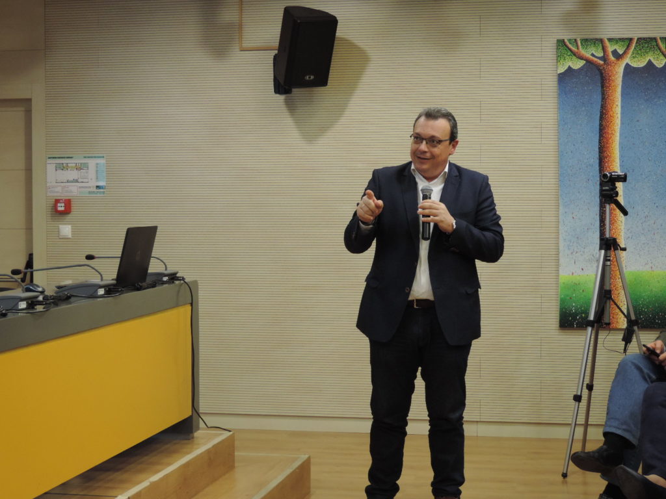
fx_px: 1347
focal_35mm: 70
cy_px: 250
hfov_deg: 27.8
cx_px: 333
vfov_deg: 21.0
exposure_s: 1/20
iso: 400
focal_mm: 12.4
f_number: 3.9
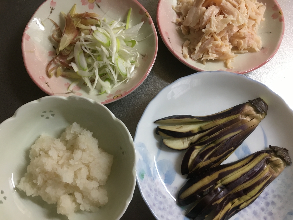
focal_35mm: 29
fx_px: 245
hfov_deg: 61.7
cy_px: 110
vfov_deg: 48.2
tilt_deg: -72.7
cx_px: 146
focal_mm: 4.15
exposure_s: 1/33
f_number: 2.2
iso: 100
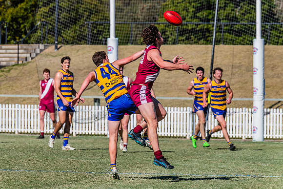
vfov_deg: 3.1
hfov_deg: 4.7
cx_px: 135
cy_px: 90
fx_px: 3478
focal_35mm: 442
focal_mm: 420
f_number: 13
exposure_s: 1/1600
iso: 800
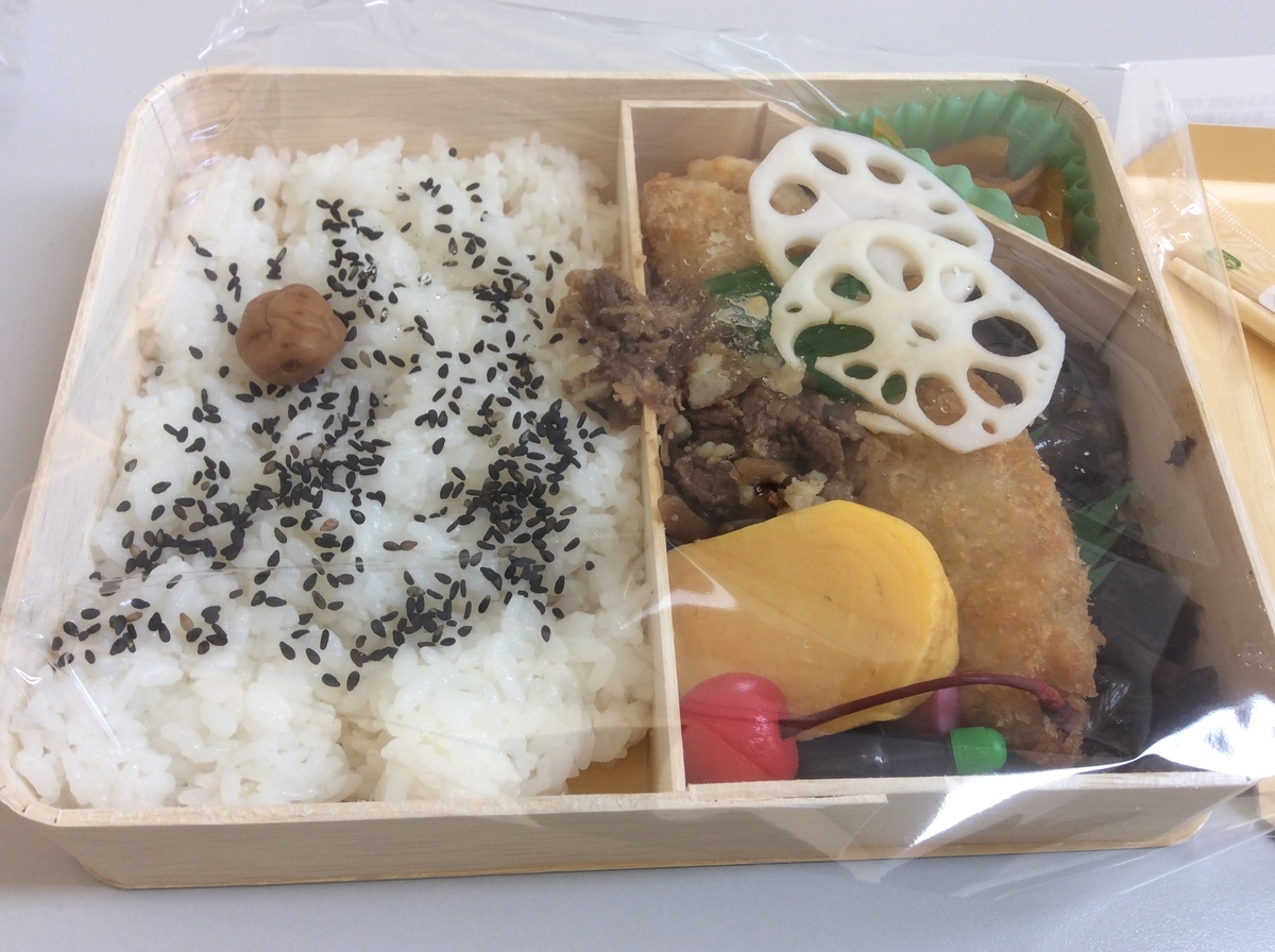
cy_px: 476
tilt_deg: -58.4
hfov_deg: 56.9
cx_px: 638
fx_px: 1177
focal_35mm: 32
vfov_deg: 44.0
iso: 32
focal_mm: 3.3
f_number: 2.4
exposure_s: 1/30
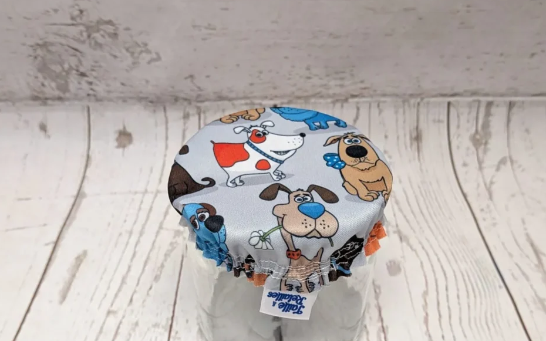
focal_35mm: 28
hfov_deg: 66.4
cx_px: 284
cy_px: 222
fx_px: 417
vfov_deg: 44.0
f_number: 1.7
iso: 156
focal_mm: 4.53
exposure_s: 1/120
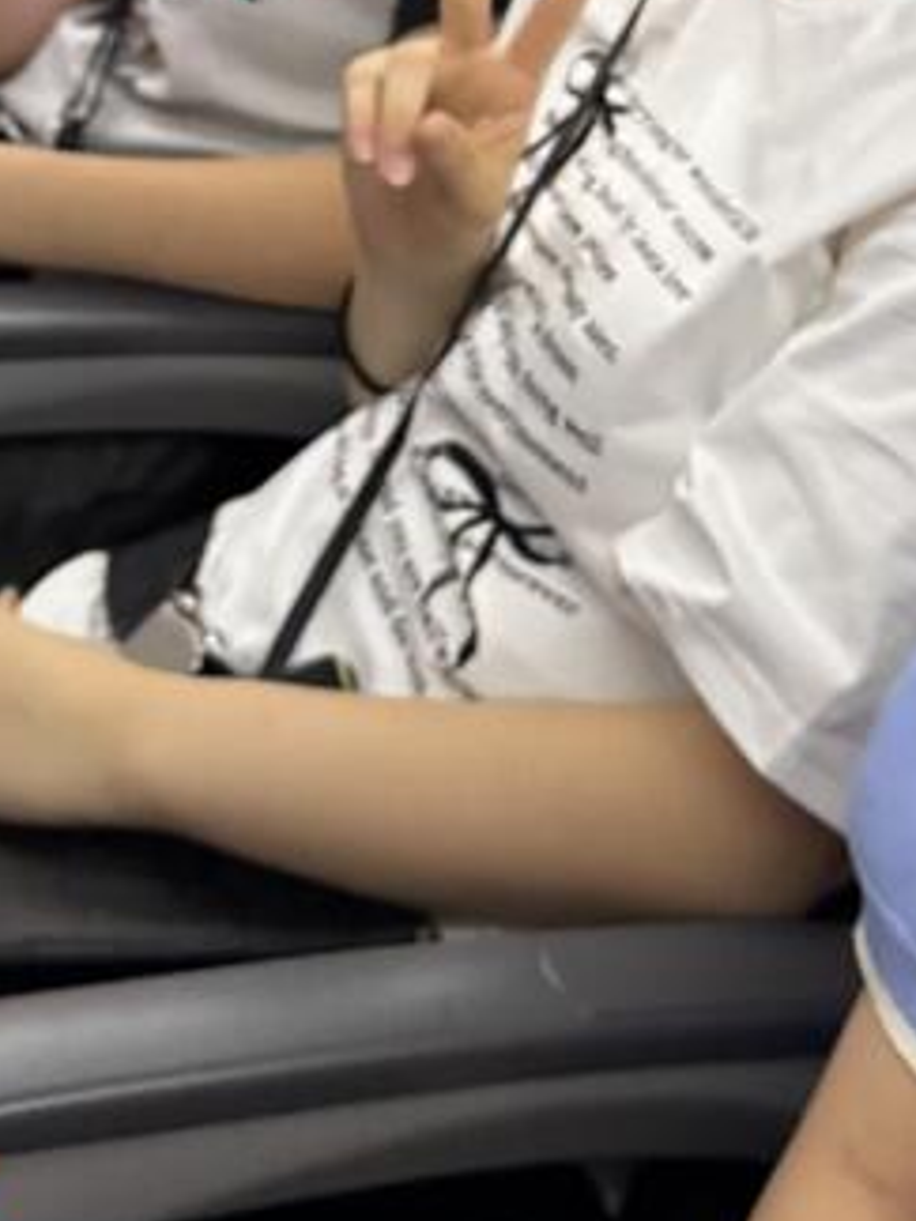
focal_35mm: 74
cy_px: -102
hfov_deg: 19.8
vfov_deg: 24.6
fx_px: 2611
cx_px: 652
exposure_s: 1/37
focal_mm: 6.8
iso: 1000
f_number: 1.8
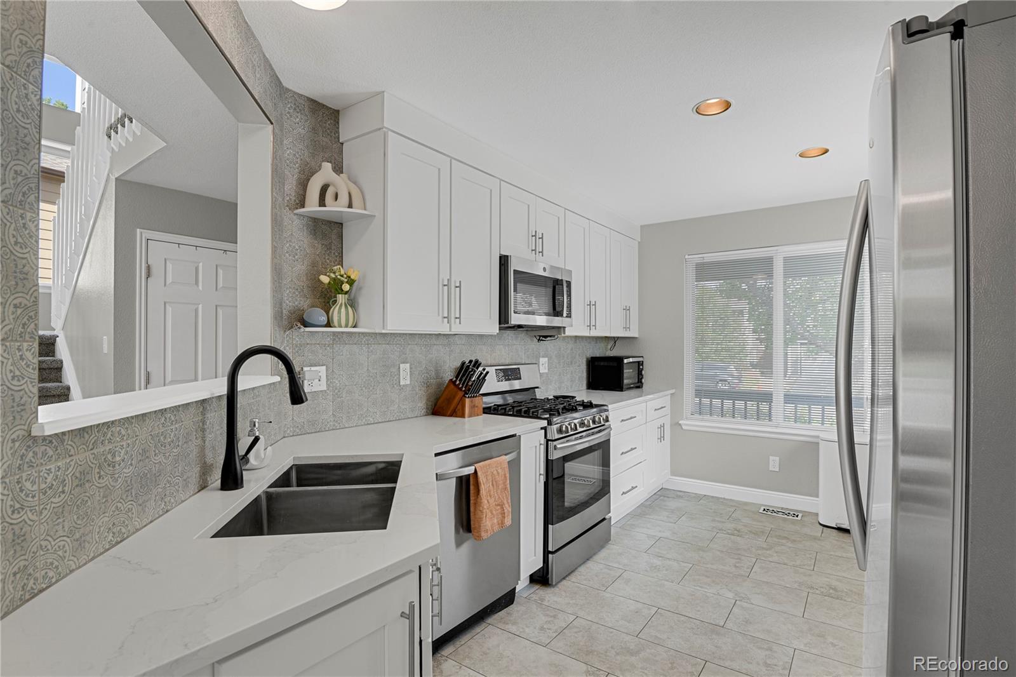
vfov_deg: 70.4
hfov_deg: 93.3
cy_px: 338
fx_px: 480
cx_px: 508
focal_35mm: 17
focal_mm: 17
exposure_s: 1/1.25
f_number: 8
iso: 250
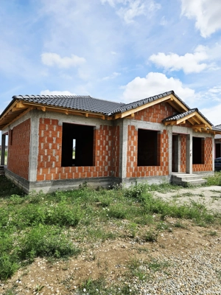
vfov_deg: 73.9
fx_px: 196
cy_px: 148
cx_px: 110
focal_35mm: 23
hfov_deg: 58.9
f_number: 1.8
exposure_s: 1/2500
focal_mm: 5.4
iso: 25
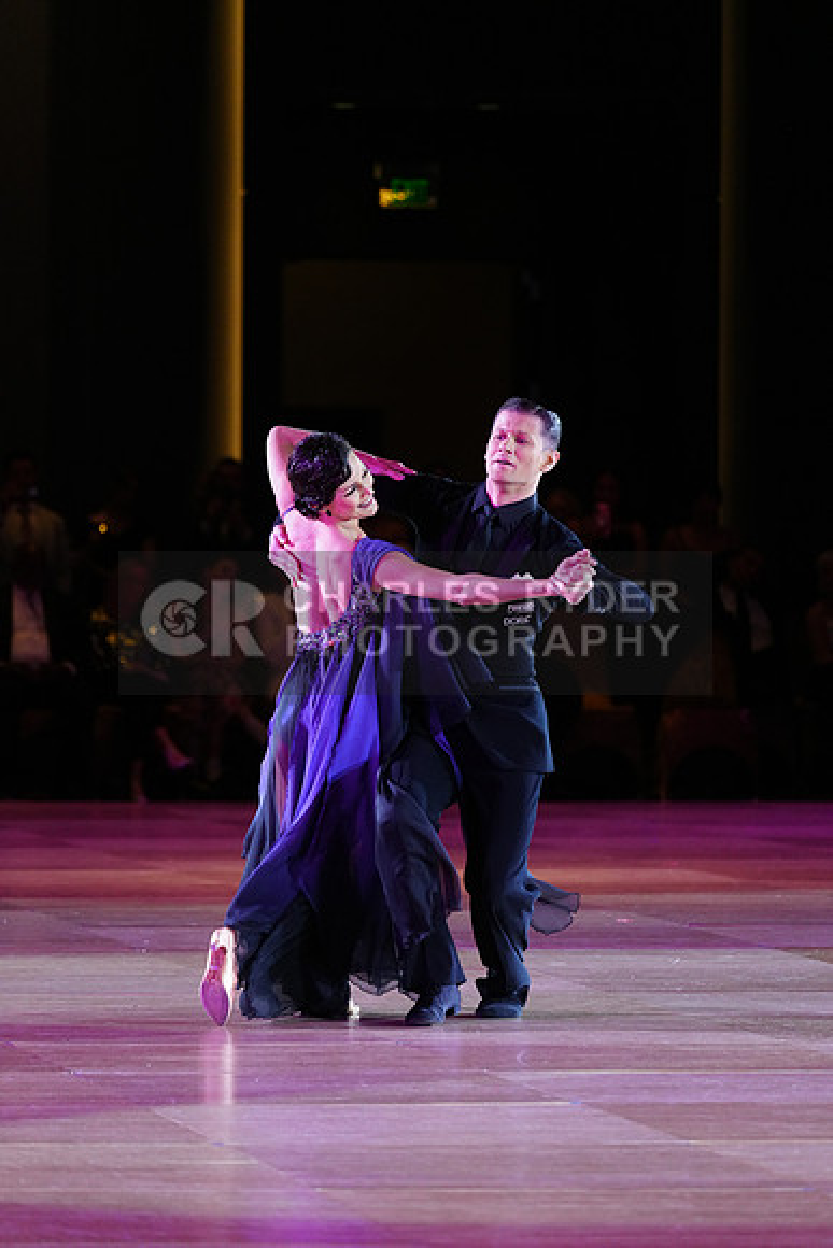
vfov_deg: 10.3
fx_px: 6937
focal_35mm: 200
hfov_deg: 6.9
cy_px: 624
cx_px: 416
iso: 2500
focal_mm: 200
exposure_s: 1/400
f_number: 4
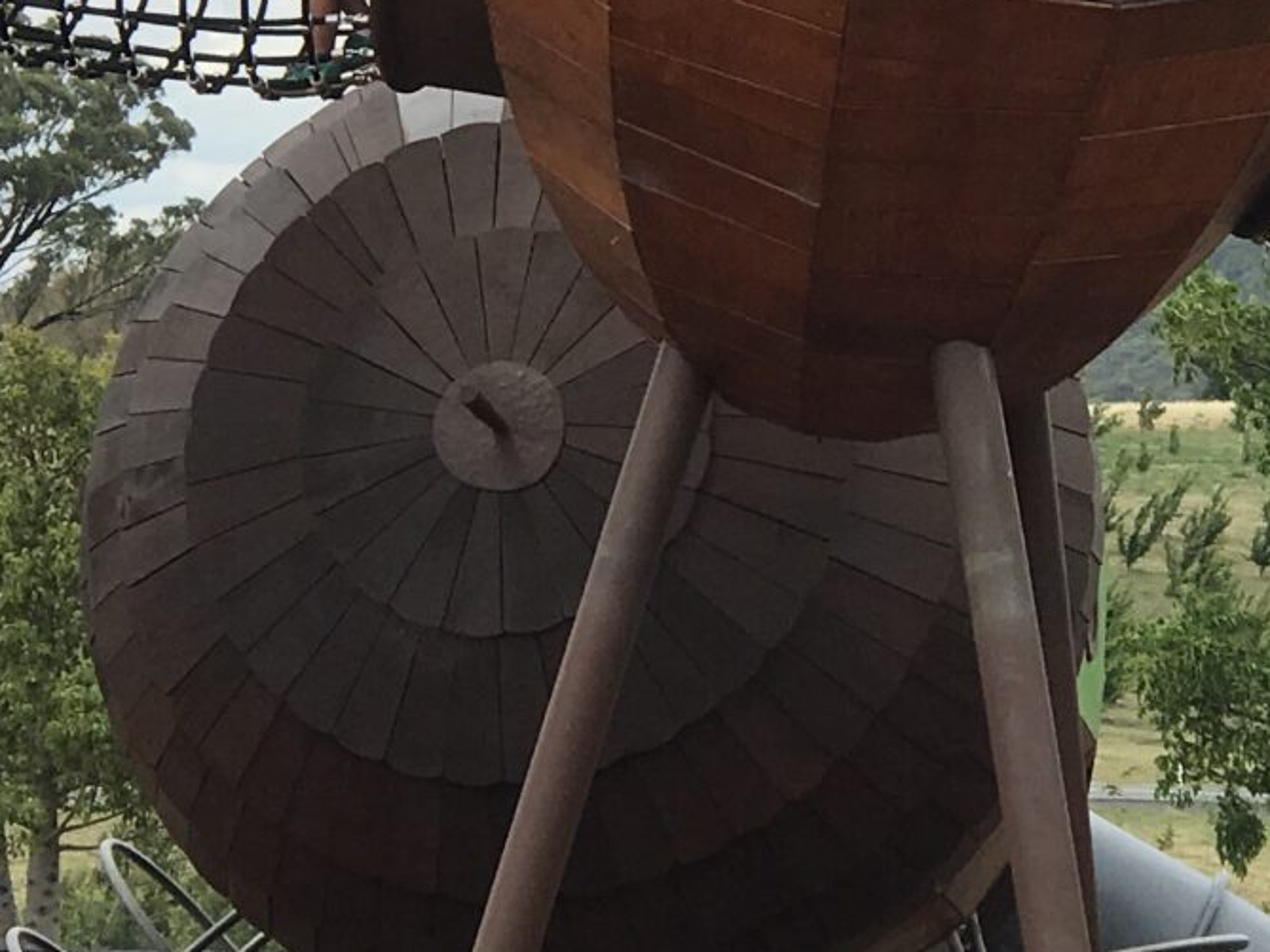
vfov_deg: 6.8
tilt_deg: +0.7
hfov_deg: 9.1
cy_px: 247
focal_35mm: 218
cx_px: 868
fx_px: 7999
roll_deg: -2.2
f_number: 2.8
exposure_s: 1/977
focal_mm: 6.6
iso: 20
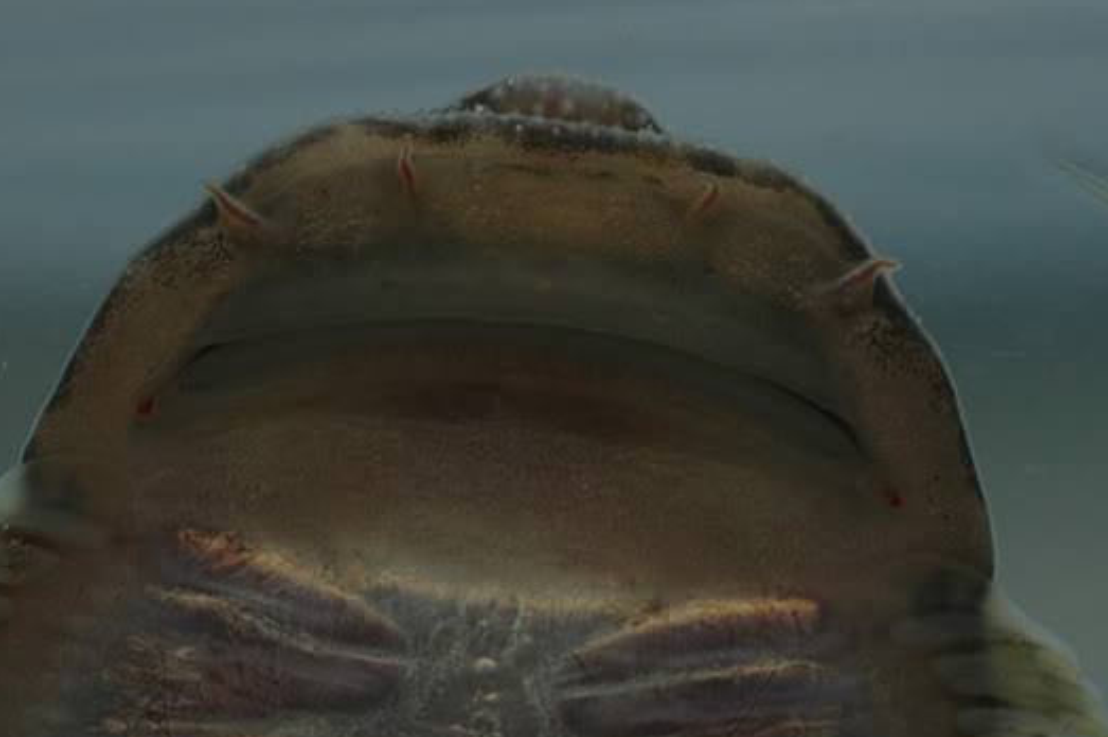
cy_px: 412
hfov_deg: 12.0
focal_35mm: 172
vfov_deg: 8.0
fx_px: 5290
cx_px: 559
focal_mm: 100
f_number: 13
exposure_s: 1/125
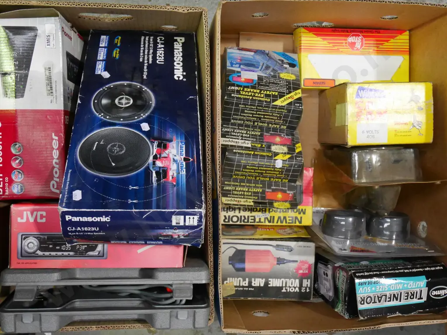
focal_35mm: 40
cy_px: 168
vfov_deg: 36.0
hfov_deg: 46.8
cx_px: 224
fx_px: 517
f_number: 4.6
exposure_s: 1/80
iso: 3200
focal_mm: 20
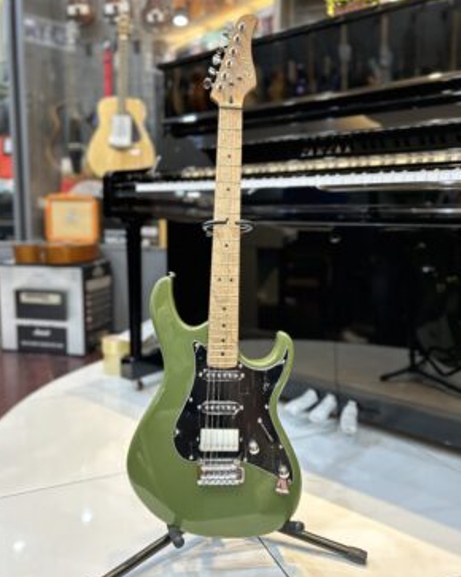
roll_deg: -0.9
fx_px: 478
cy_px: 280
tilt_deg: -7.6
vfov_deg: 62.2
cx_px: 229
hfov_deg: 51.5
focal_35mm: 28
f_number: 1.5
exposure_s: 1/50
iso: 320
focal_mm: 5.7
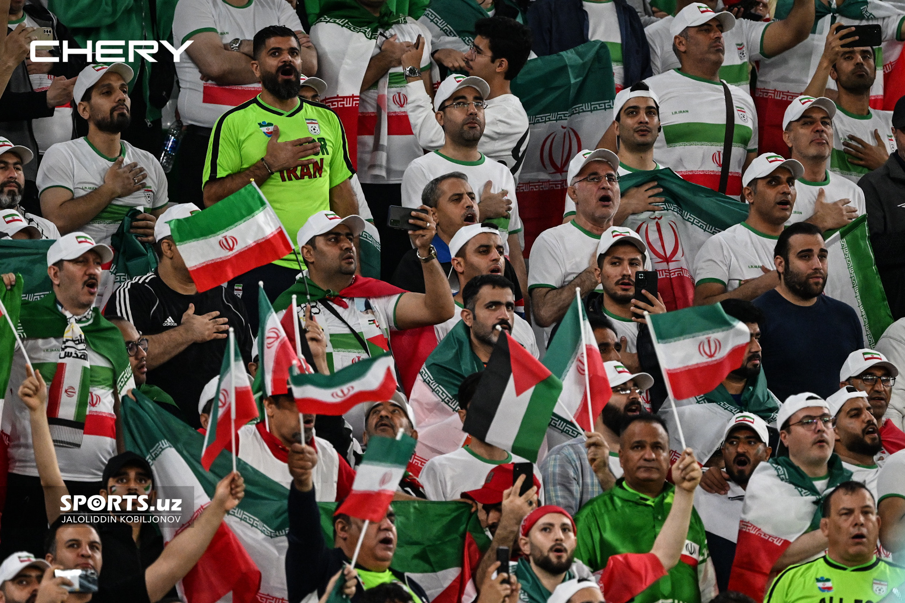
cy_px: 302
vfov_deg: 2.3
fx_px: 15084
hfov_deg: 3.4
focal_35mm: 600
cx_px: 452
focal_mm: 600
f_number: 4
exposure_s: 1/2000
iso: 4500
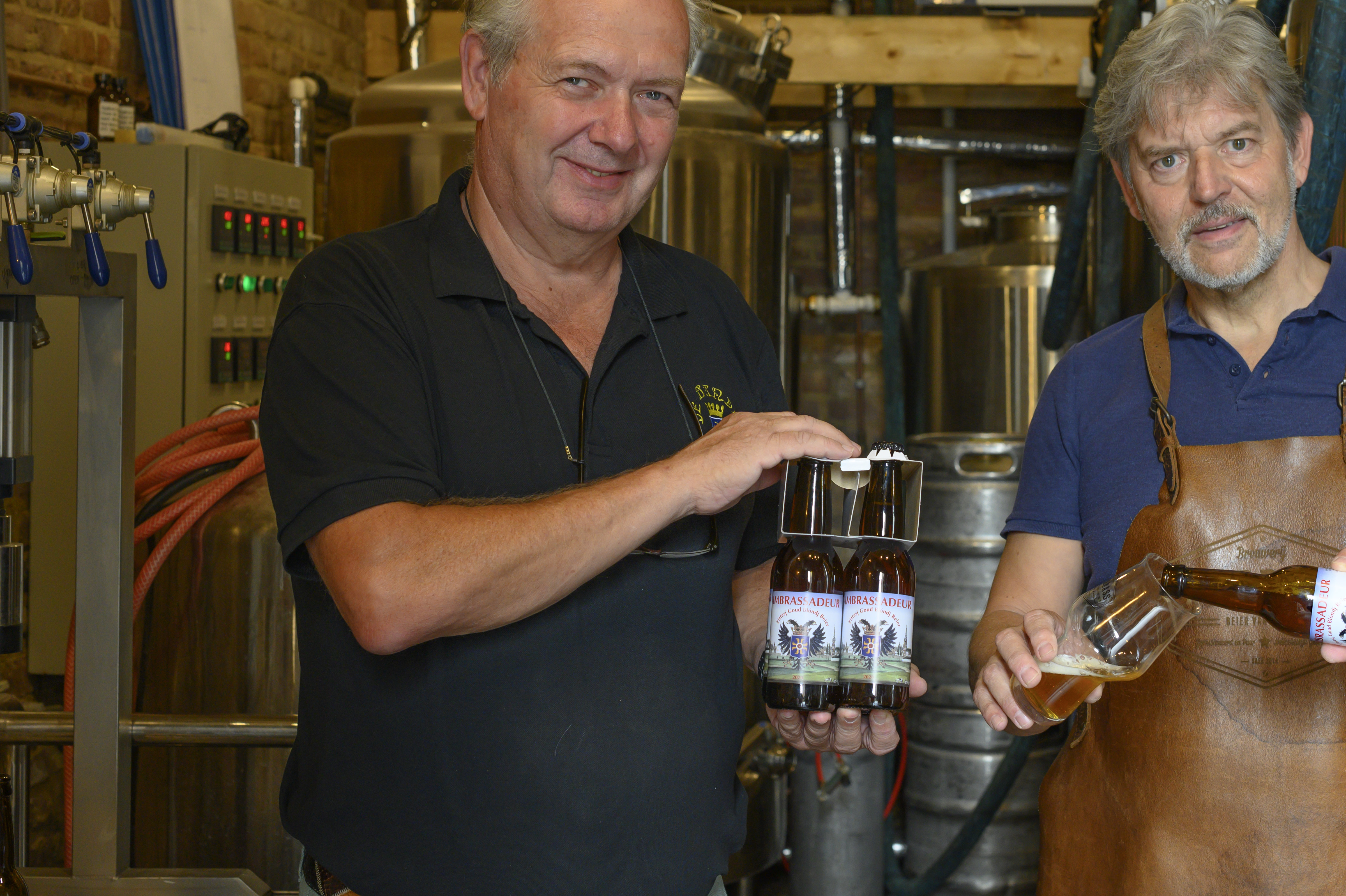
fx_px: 2354
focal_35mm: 63
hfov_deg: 31.8
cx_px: 847
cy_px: 360
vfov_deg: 21.5
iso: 1600
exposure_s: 1/30
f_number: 5.6
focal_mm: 50
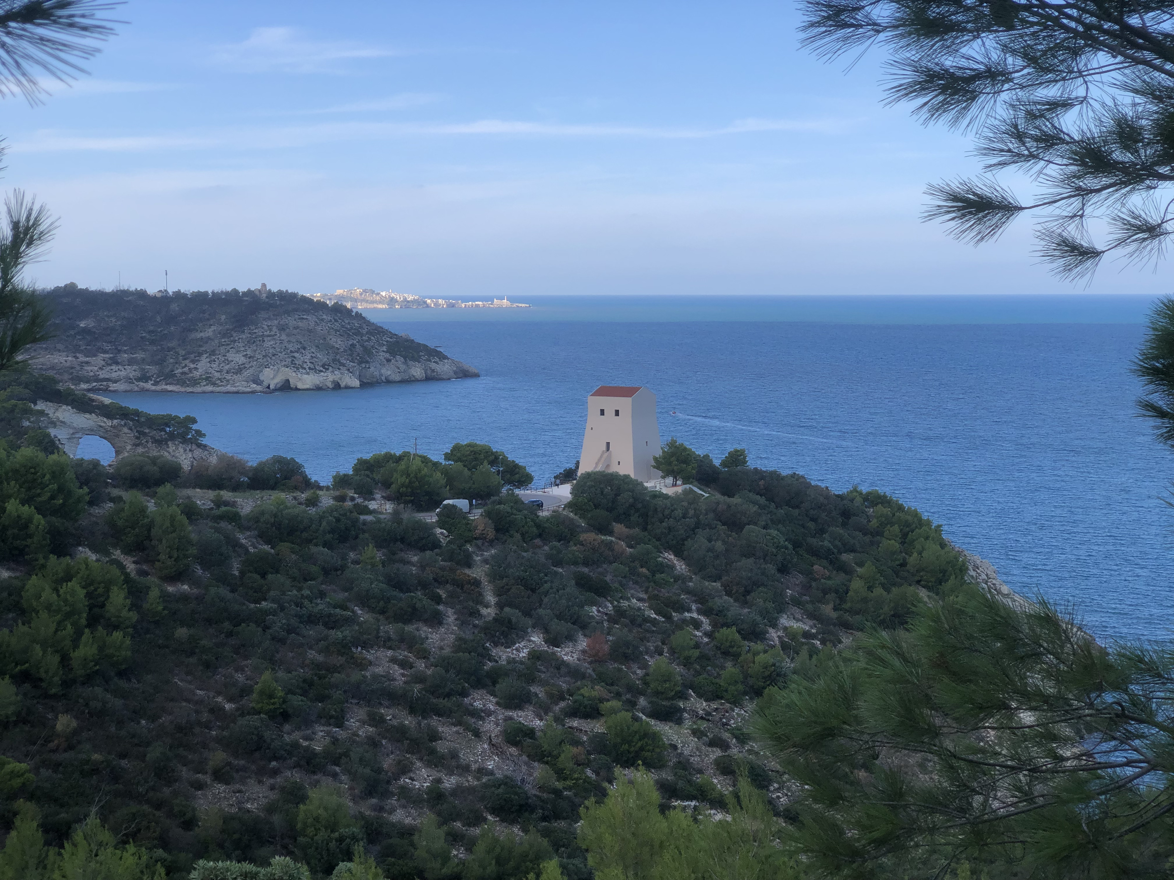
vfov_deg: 28.0
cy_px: 440
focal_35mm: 52
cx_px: 587
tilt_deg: -4.8
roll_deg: +1.1
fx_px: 1764
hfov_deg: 36.8
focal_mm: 6
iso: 16
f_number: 2.4
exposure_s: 1/600
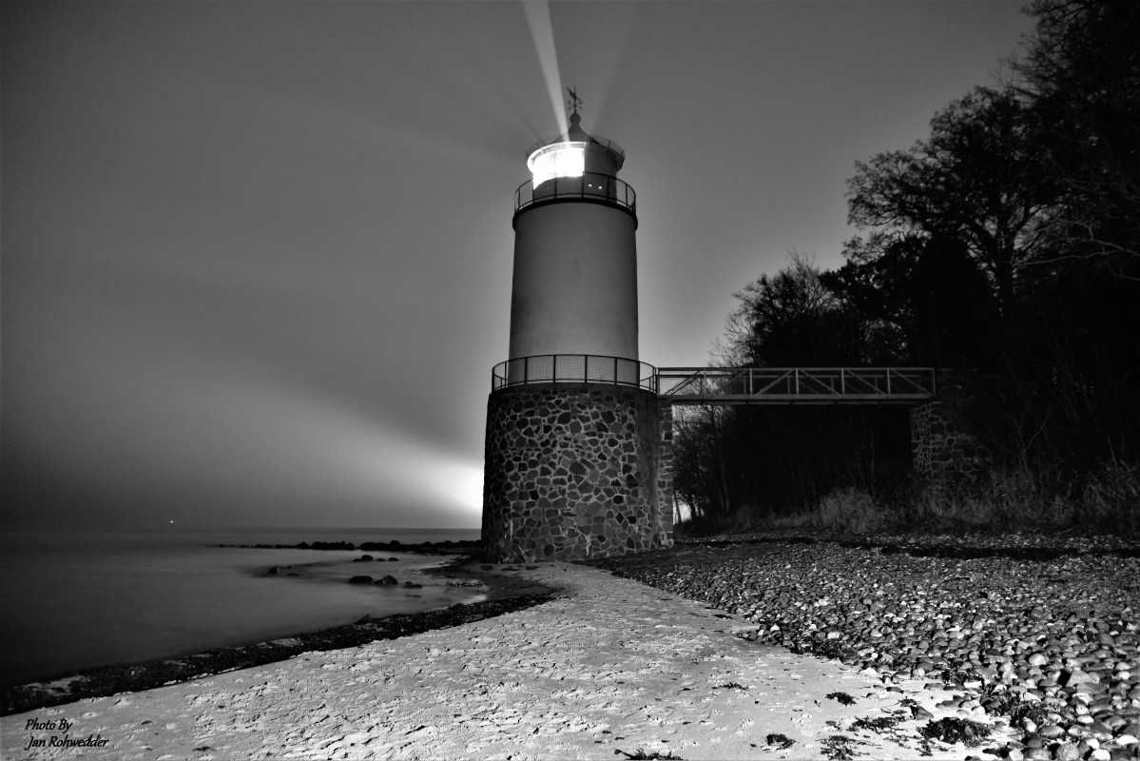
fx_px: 760
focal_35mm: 24
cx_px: 570
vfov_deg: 53.2
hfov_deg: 73.7
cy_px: 380
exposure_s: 30
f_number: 4
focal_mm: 24
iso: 1000
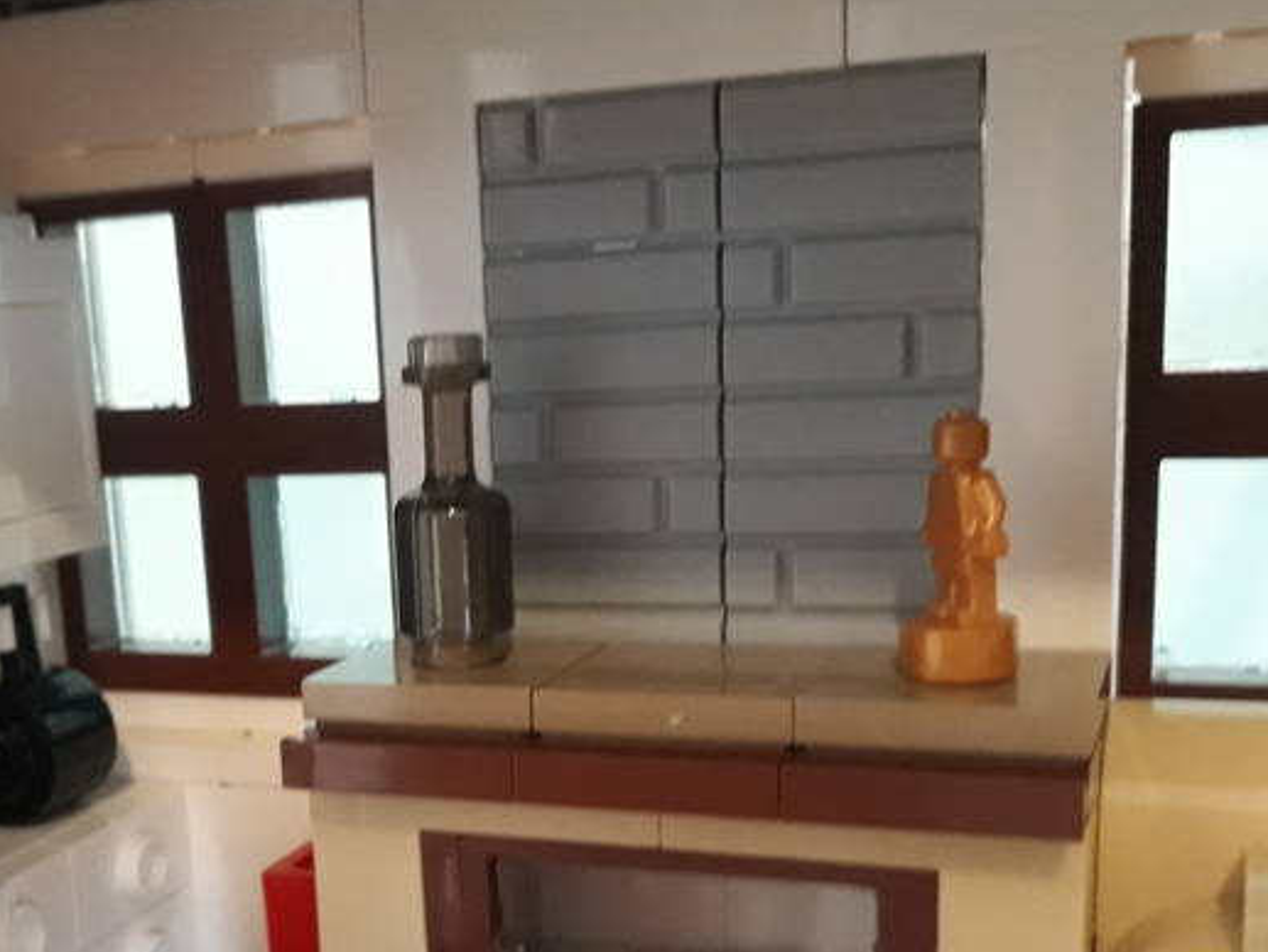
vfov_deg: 30.3
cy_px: 740
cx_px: 370
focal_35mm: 47
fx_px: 1722
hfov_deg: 39.7
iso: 500
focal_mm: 3.6
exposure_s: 1/17
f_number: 1.9
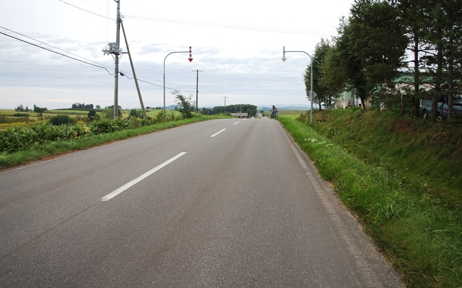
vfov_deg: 44.5
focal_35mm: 28
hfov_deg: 66.5
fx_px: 352
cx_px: 233
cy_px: 137
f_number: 4
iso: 250
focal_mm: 18
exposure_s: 1/160
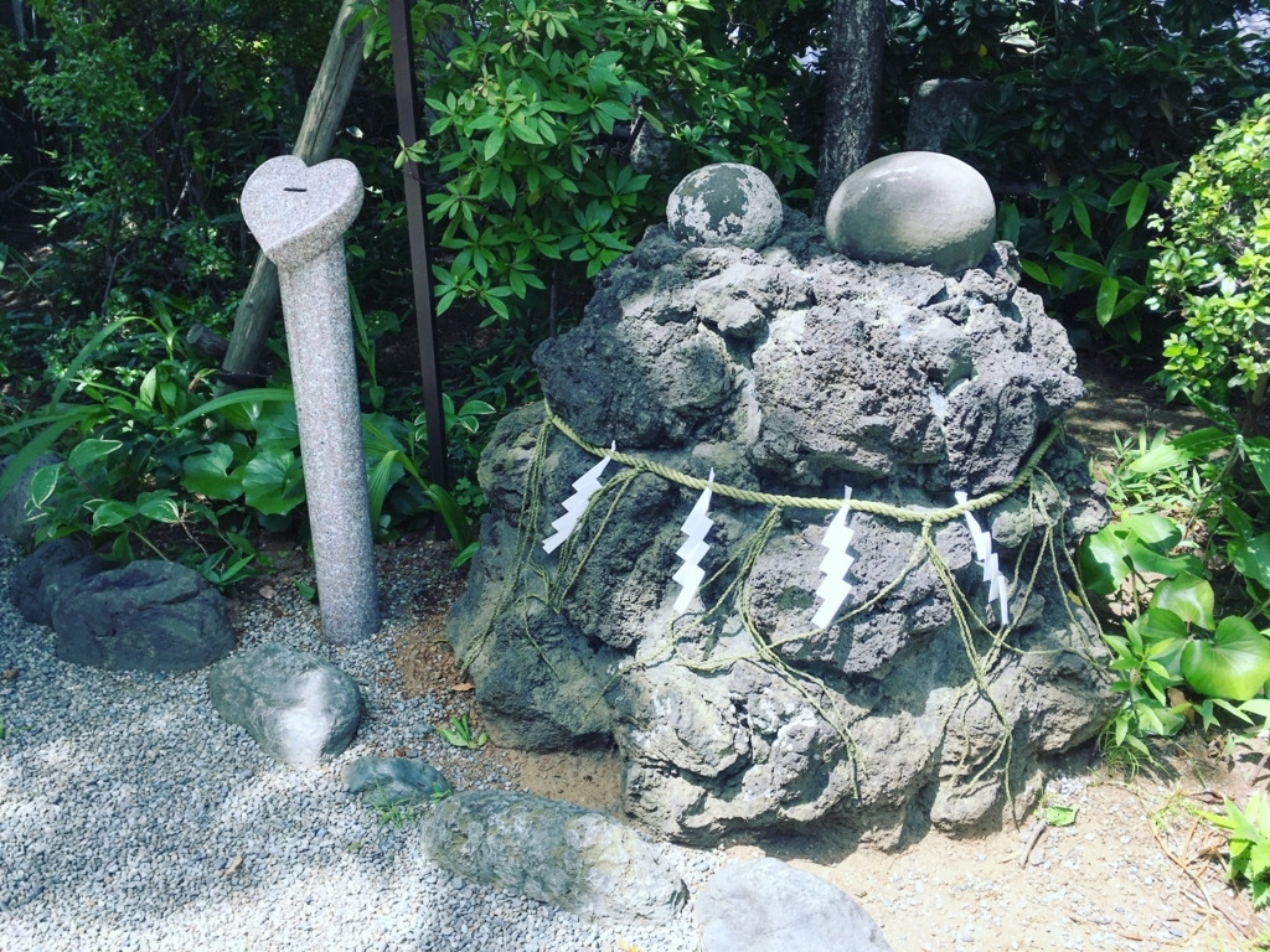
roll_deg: -2.3
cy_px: 476
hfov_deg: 61.7
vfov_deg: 48.2
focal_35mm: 29
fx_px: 1064
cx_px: 635
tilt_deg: -26.6
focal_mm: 4.15
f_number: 2.2
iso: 25
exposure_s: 1/582
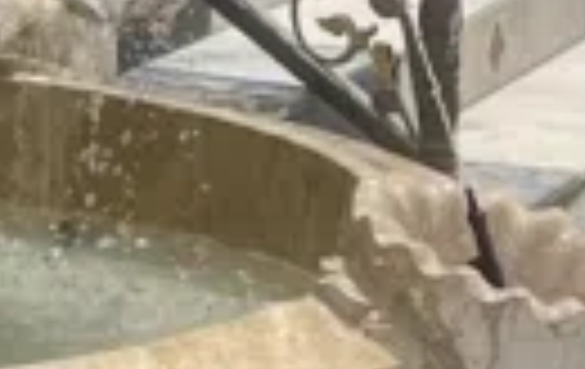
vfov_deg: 10.1
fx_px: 2078
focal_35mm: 130
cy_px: 0
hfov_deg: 14.6
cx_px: -364
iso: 32
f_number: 1.6
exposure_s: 1/3344
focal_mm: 5.1
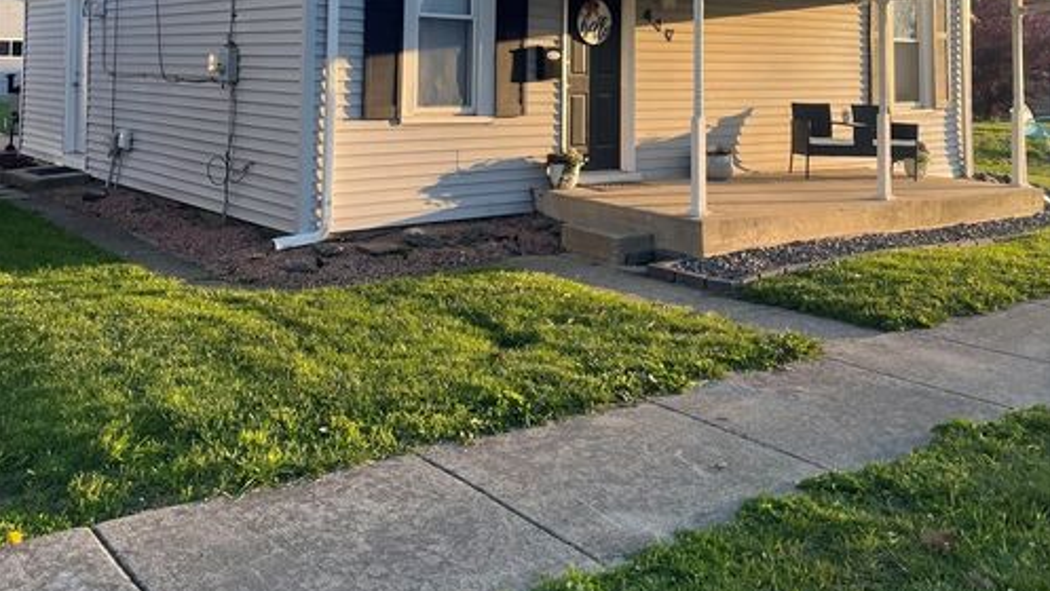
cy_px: 43
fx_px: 1058
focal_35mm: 38
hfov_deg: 52.8
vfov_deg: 29.7
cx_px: 526
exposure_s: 1/963
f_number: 1.6
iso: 32
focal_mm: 4.2
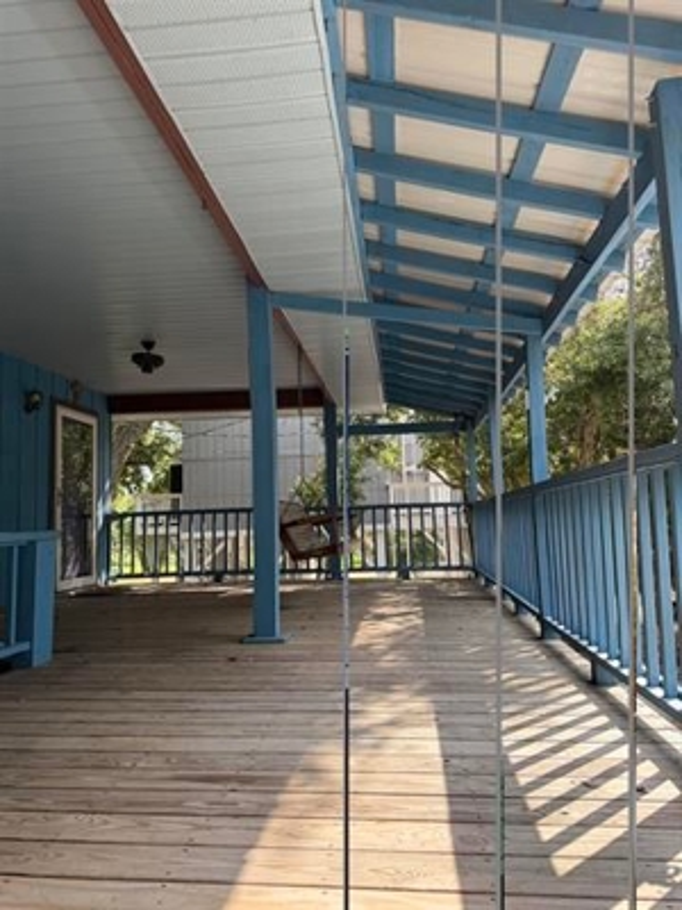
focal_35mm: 24
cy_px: 455
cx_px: 341
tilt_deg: +5.1
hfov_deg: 56.8
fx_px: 630
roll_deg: +1.8
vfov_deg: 71.6
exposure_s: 1/757
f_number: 1.78
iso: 100
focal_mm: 6.76
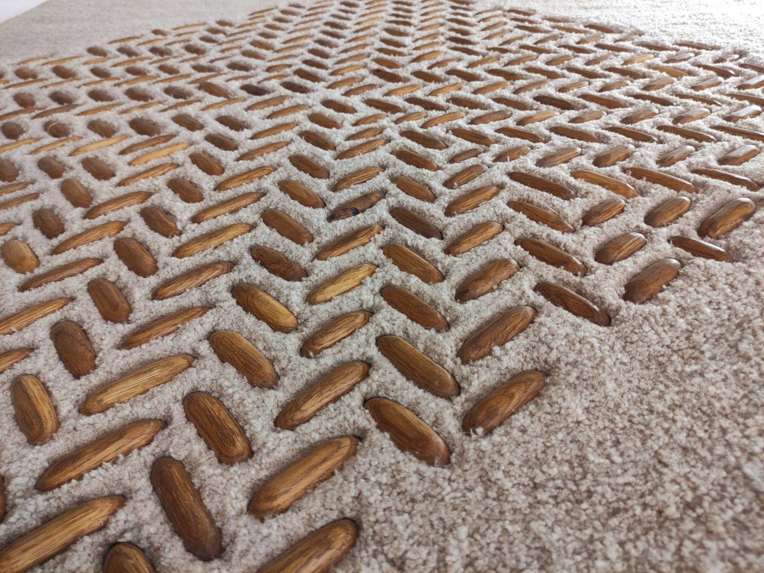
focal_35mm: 25
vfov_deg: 54.9
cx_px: 382
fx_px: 552
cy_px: 286
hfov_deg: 69.4
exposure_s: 1/33
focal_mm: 5.43
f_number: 1.89
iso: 622
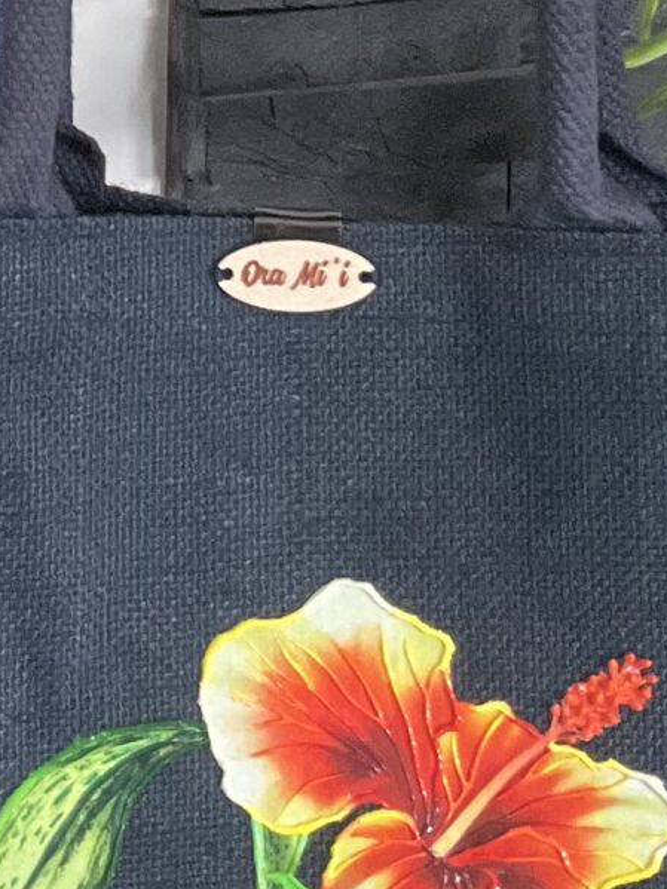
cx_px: -313
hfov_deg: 11.5
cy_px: -392
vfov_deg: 14.9
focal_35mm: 124
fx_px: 3187
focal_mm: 3
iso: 200
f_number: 1.8
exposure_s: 1/60
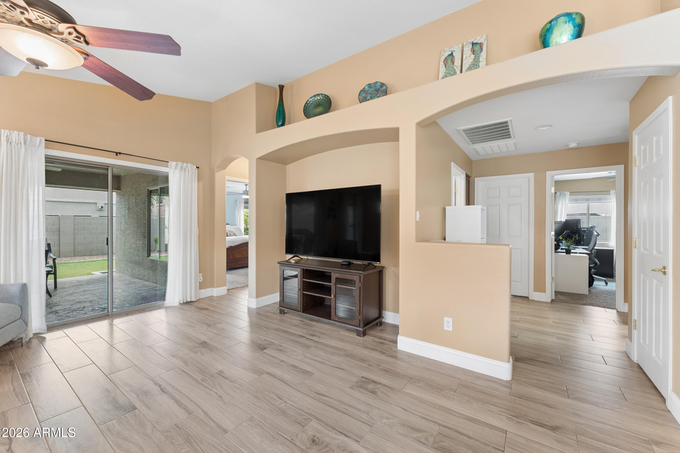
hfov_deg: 104.3
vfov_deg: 81.2
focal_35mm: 14
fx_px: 264
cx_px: 340
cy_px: 226
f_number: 9
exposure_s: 1/6
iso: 320
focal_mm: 14
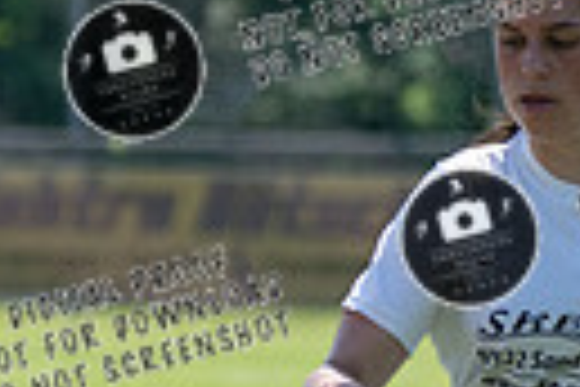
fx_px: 20588
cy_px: 435
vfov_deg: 1.1
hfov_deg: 1.6
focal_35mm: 1278
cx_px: -291
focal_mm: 200
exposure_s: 1/1600
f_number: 5.6
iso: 560
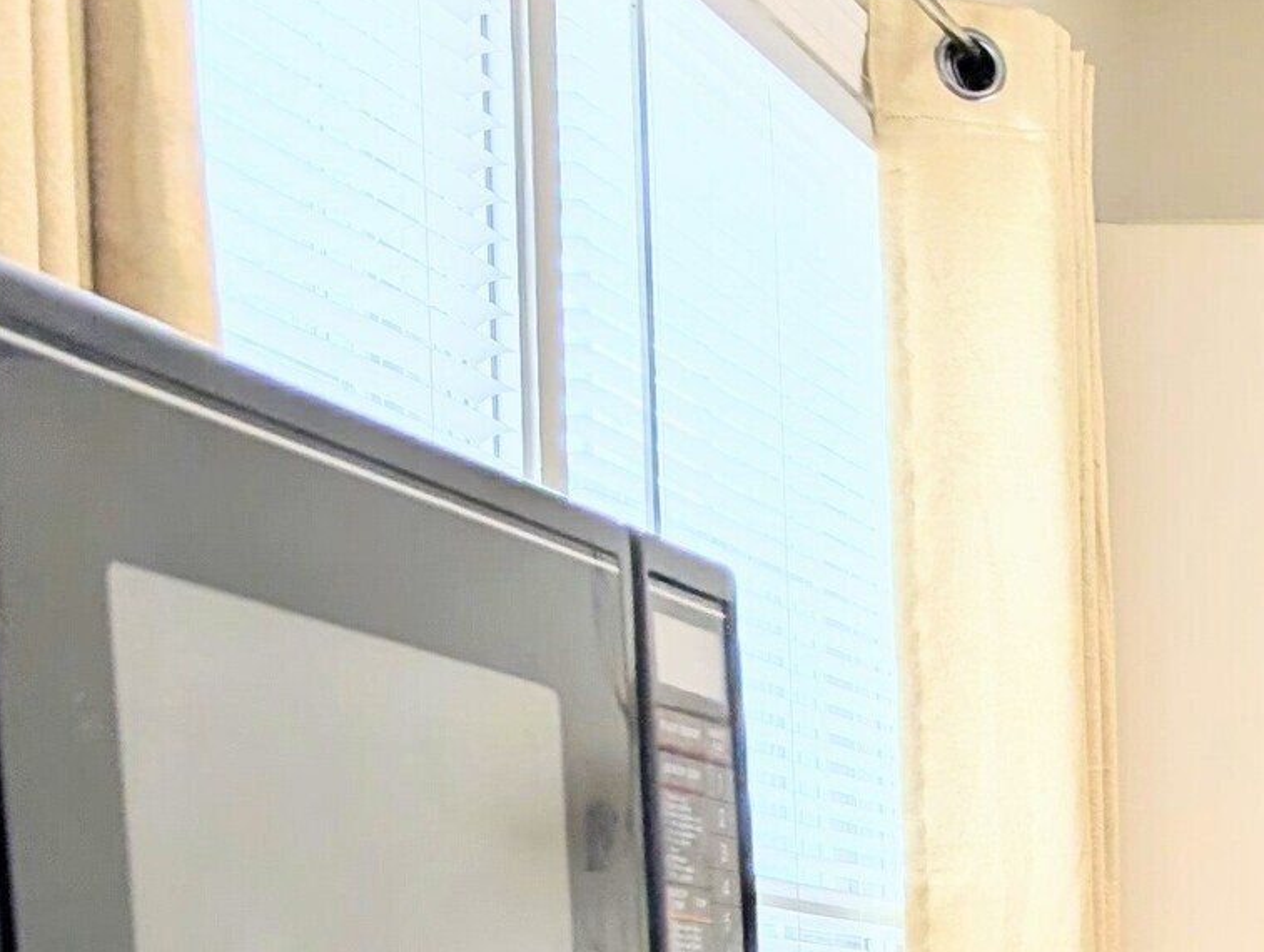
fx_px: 3547
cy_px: 1194
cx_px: 2192
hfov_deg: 17.1
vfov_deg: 14.7
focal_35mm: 97
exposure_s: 1/496
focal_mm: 6.9
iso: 22
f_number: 1.68
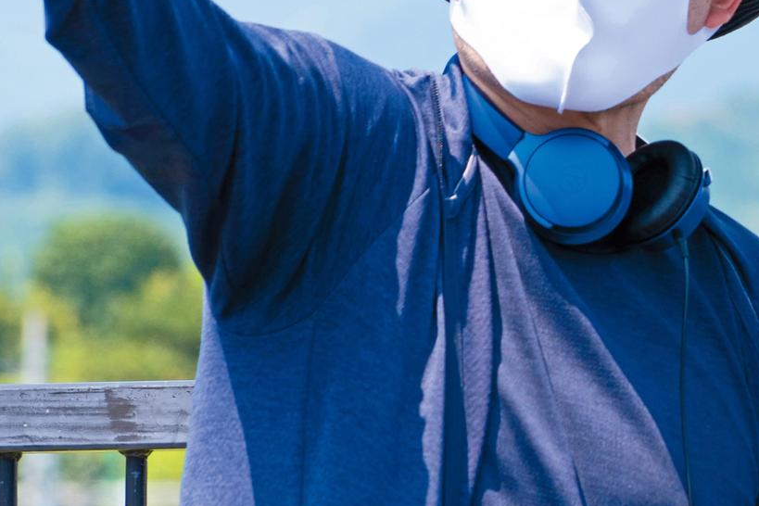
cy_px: 105
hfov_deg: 3.5
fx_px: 12354
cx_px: 867
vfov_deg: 2.3
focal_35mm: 586
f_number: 11
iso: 640
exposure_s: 1/200
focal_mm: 240
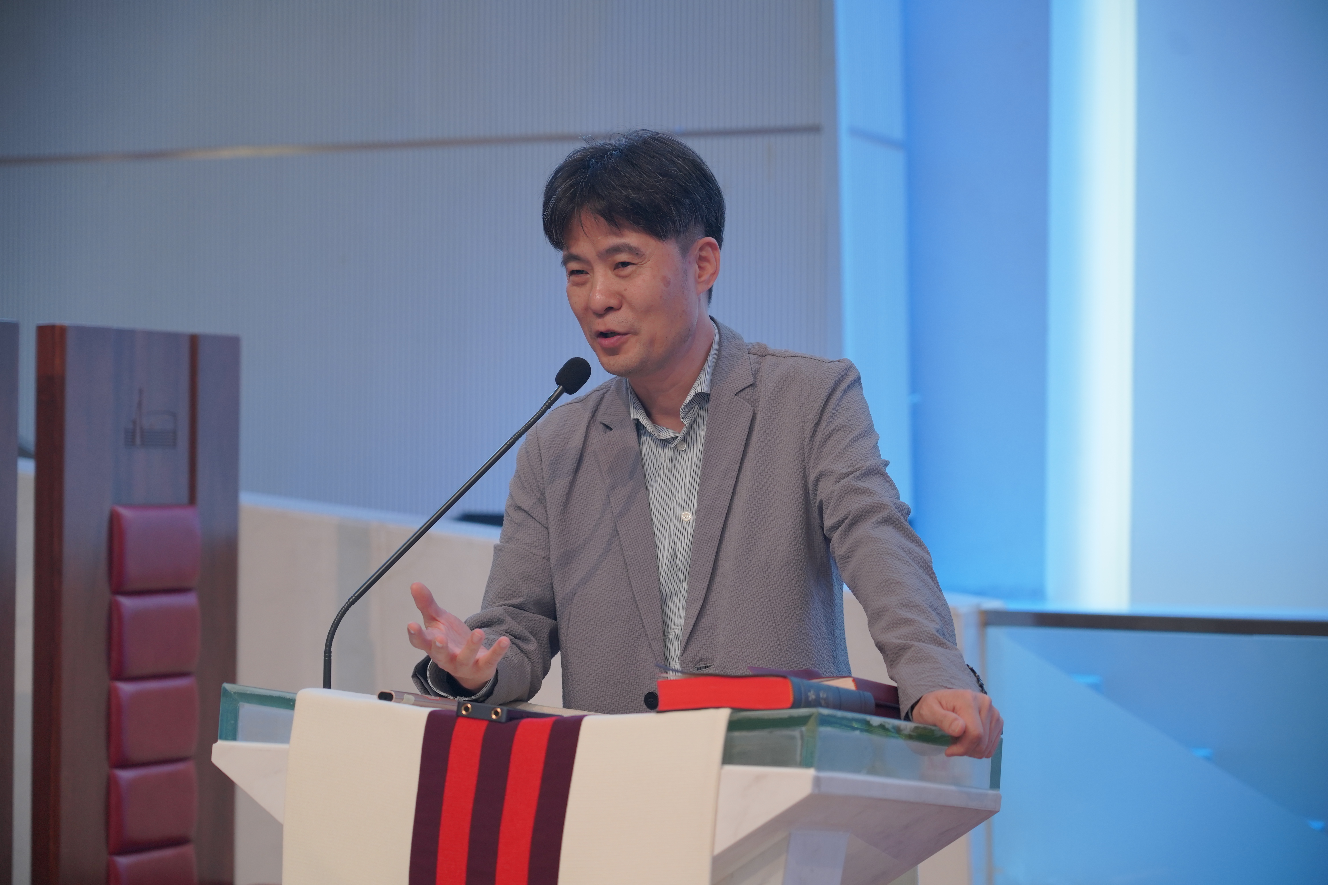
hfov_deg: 21.9
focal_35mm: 93
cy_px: 442
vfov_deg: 14.7
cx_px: 664
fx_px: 3430
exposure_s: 1/100
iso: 1000
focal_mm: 93
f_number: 4
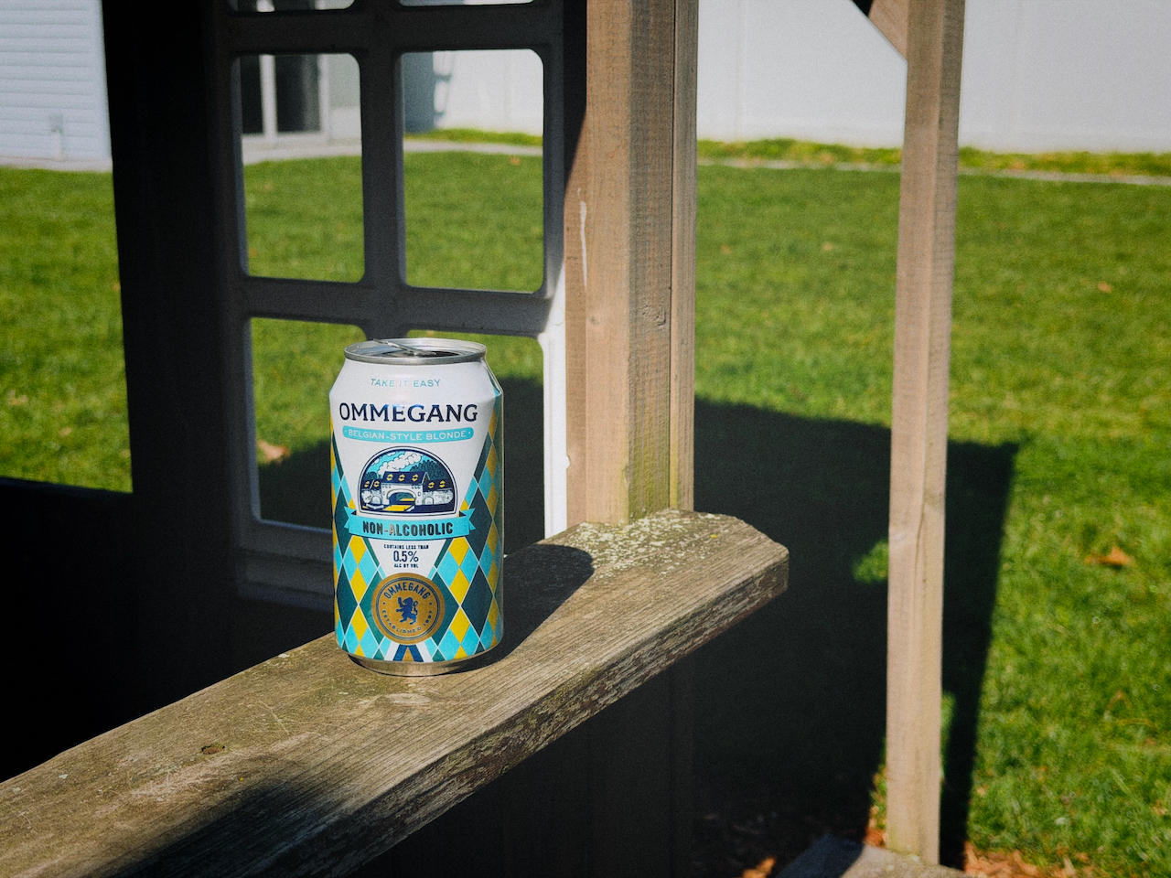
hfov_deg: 39.7
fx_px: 1624
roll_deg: -0.4
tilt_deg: -12.6
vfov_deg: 30.3
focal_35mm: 48
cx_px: 586
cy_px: 439
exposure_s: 1/5587
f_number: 1.78
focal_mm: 6.76
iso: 64
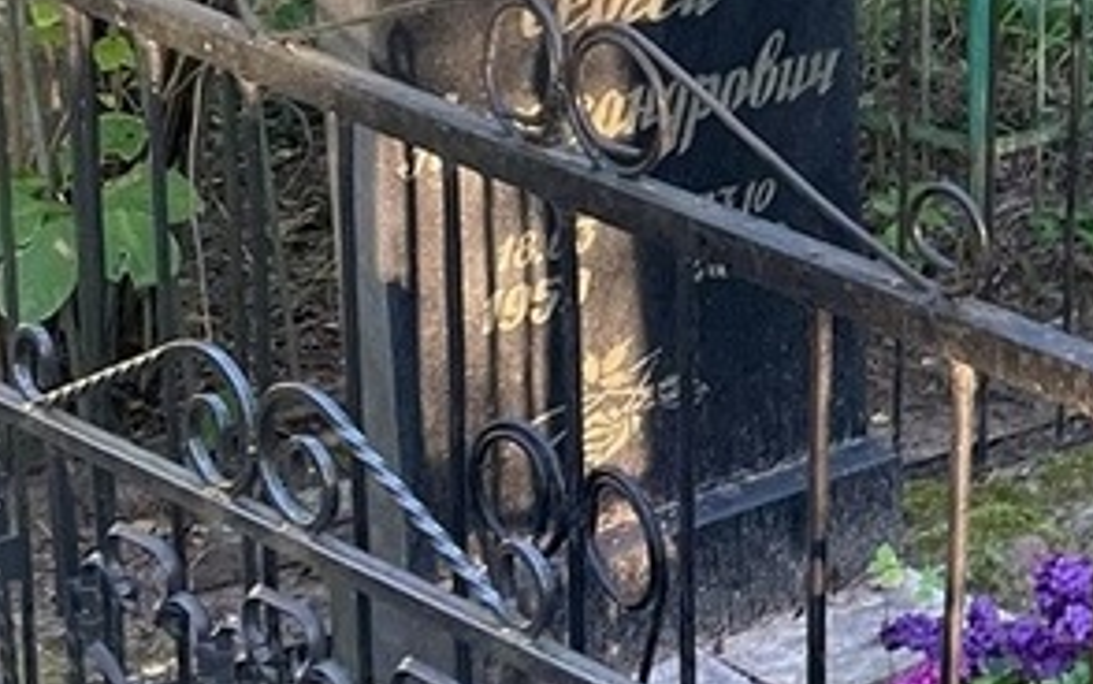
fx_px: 2861
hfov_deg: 19.8
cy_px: 223
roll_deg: -2.6
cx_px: 1446
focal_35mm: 96
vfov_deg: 13.6
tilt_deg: -7.4
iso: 160
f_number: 1.6
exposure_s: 1/60
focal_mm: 4.2
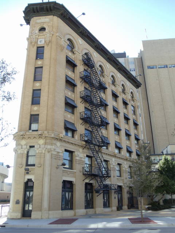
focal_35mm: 44
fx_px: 297
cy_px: 116
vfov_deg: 42.9
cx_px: 88
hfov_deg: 32.9
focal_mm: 6
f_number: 3.5
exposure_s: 1/320
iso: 100
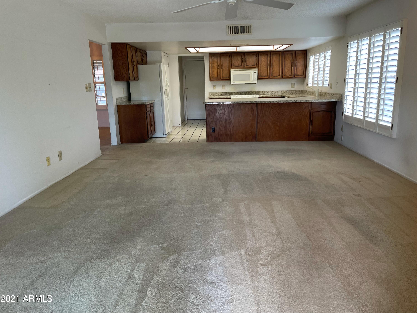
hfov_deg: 67.3
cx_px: 208
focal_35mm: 26
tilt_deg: -11.2
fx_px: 313
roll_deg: +2.0
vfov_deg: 53.1
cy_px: 156
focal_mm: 4.2
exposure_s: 1/60
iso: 80
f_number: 1.6
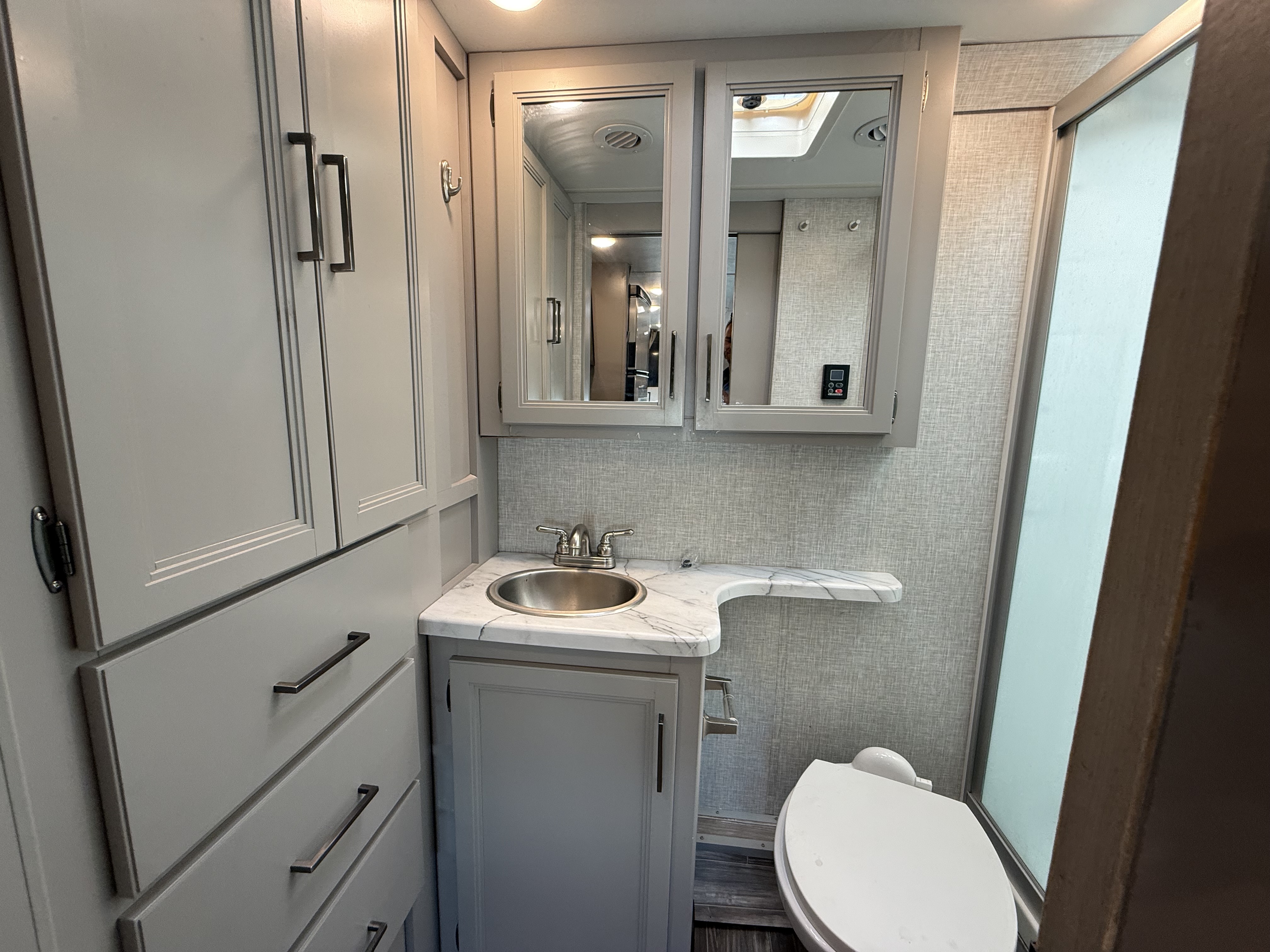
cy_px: 476
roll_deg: -0.7
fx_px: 514
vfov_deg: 85.7
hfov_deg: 102.1
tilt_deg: -9.0
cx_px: 635
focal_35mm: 14
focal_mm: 2.22
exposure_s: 1/99
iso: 160
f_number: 2.2
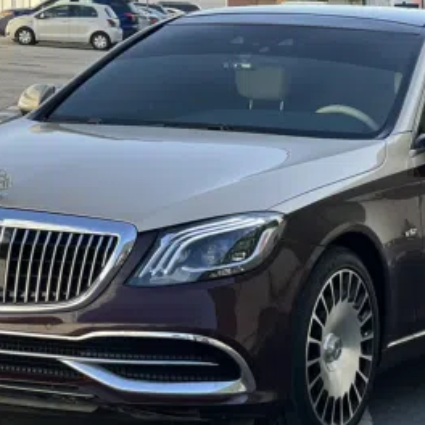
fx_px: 2292
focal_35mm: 165
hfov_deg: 10.6
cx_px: 253
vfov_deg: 10.6
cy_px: 174
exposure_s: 1/295
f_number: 2.8
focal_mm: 9
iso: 32
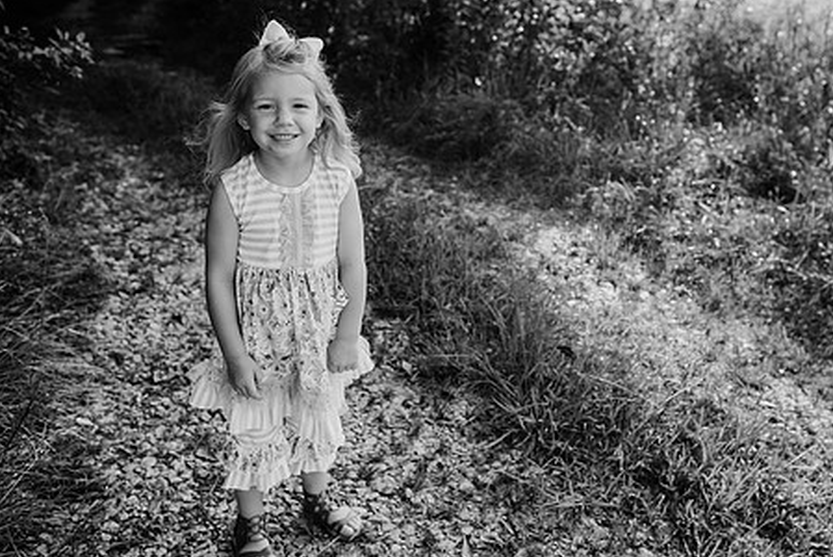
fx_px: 718
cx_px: 493
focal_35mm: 31
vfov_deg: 42.4
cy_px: 259
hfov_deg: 59.8
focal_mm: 24
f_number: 3.5
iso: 200
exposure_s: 1/640
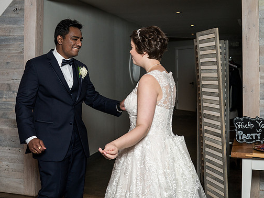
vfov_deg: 28.9
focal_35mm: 50
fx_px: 381
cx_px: 117
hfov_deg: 38.1
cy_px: 68
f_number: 4
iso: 400
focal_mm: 35
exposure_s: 1/200
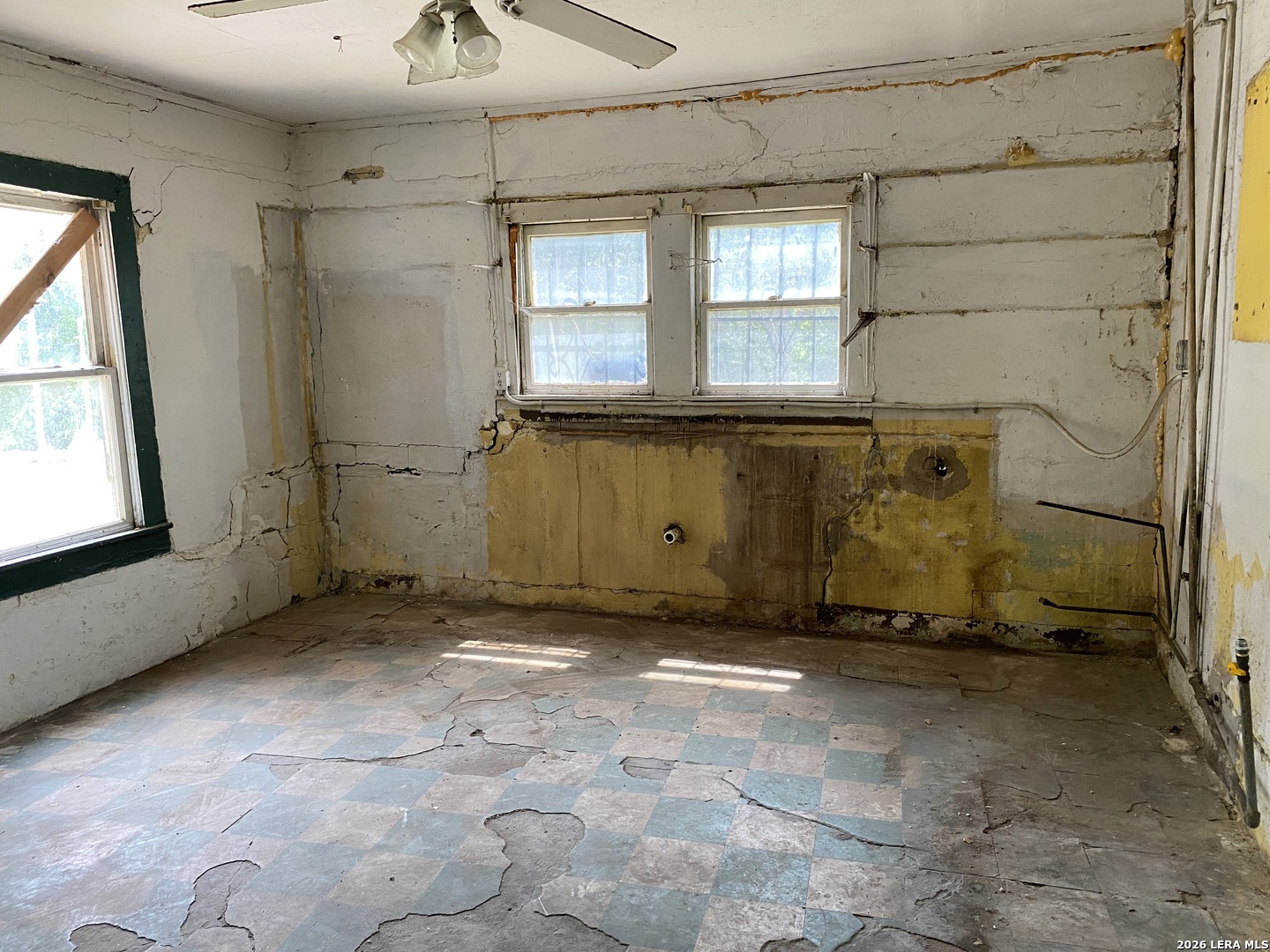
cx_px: 635
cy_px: 476
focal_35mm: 26
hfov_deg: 67.3
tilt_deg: -8.4
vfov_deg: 53.1
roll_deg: +2.2
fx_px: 954
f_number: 1.8
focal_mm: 4.25
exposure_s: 1/92
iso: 125
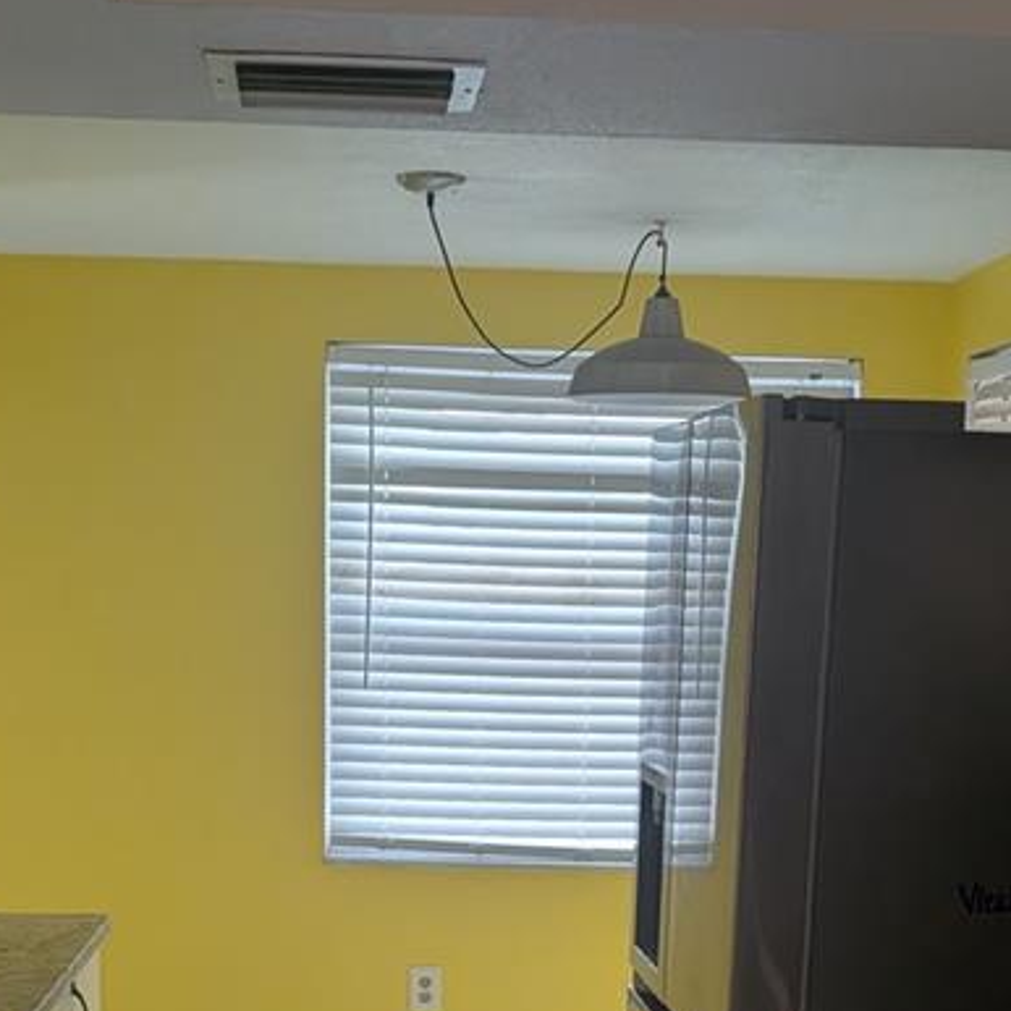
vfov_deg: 25.0
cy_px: 987
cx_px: 520
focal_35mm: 66
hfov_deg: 26.1
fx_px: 2181
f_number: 1.68
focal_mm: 6.9
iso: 856
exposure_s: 1/156
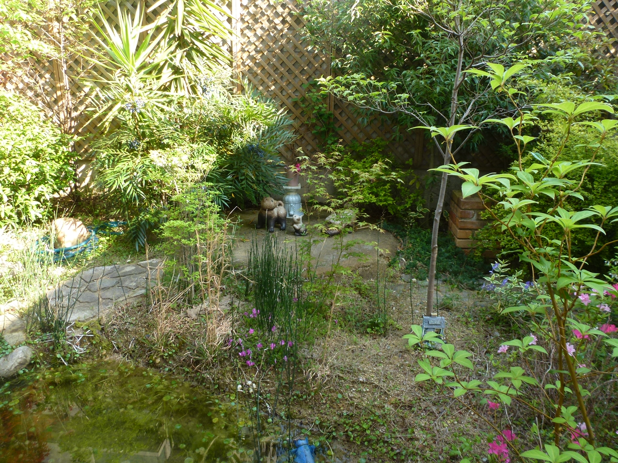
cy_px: 232
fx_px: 428
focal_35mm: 24
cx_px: 309
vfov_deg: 56.8
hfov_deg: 71.6
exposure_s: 1/80
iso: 100
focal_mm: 4.3
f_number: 3.3
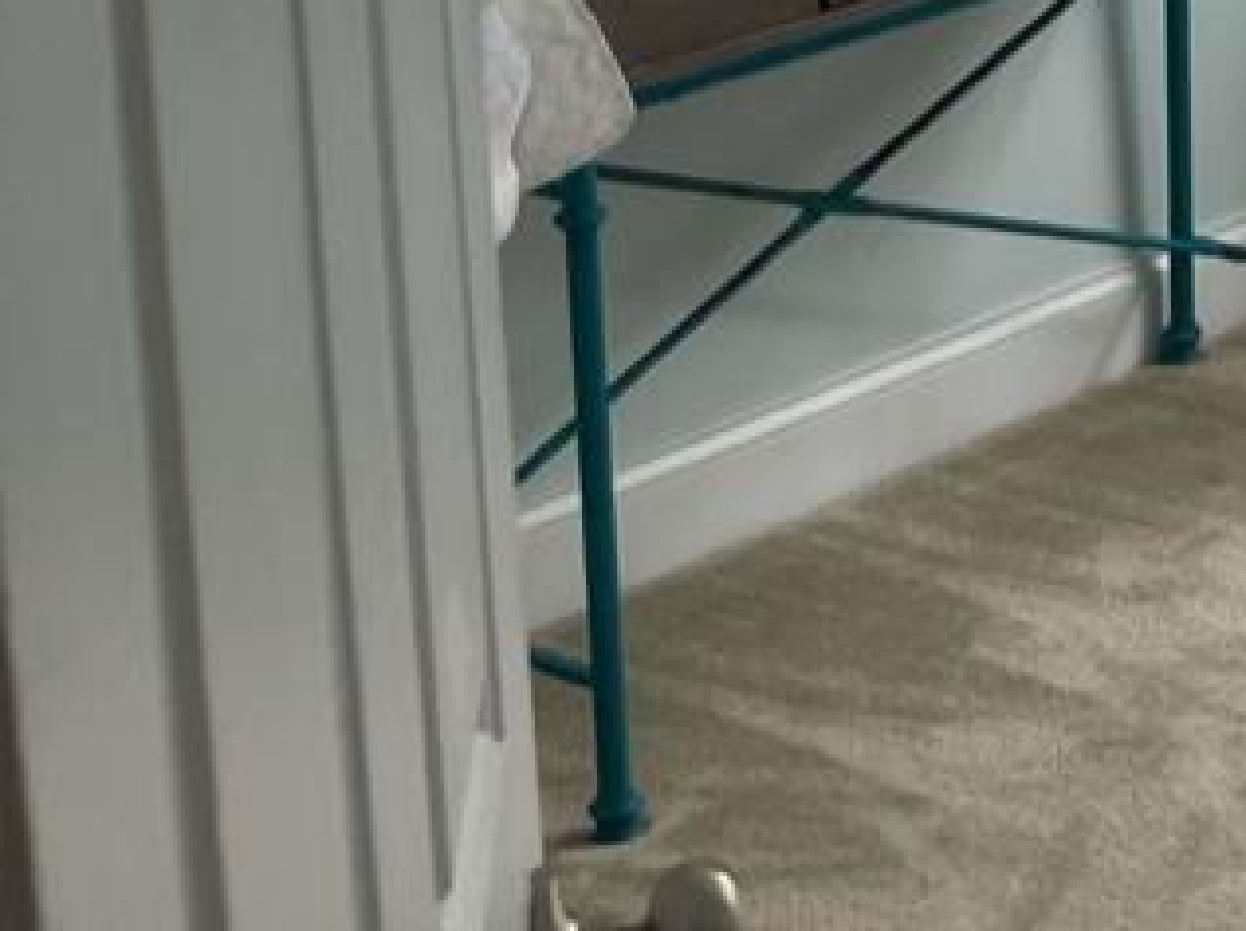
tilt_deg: -5.1
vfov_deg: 13.1
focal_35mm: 105
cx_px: 2453
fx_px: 3775
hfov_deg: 15.3
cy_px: -579
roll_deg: +2.7
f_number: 1.6
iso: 32
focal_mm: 4.2
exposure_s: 1/127
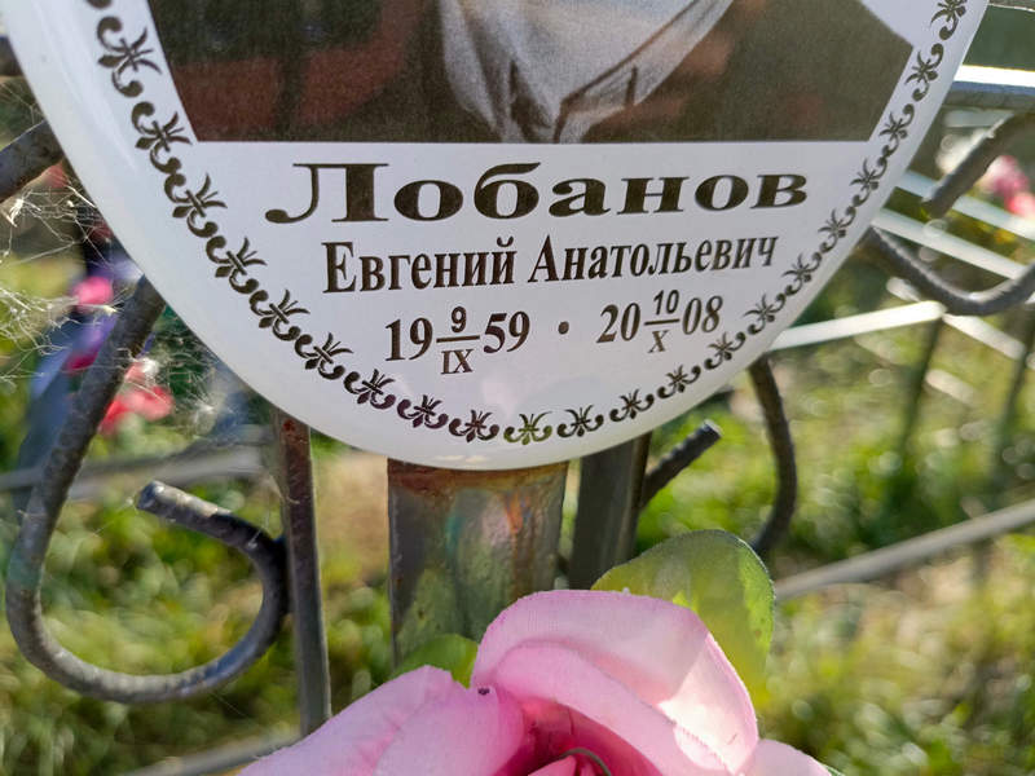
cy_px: 388
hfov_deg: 69.4
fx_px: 747
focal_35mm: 25
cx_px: 518
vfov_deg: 54.9
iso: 113
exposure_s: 1/498
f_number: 1.69
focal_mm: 4.76
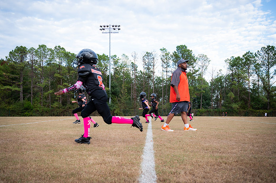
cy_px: 116
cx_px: 139
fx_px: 262
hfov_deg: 55.5
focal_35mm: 34
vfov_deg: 38.3
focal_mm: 27
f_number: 4
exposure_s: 1/640
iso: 640
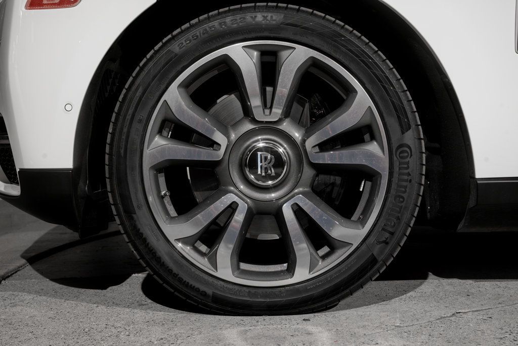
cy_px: 173
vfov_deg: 24.6
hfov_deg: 36.2
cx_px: 259
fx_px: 791
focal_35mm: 55
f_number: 9
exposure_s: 1/125
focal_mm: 55
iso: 400
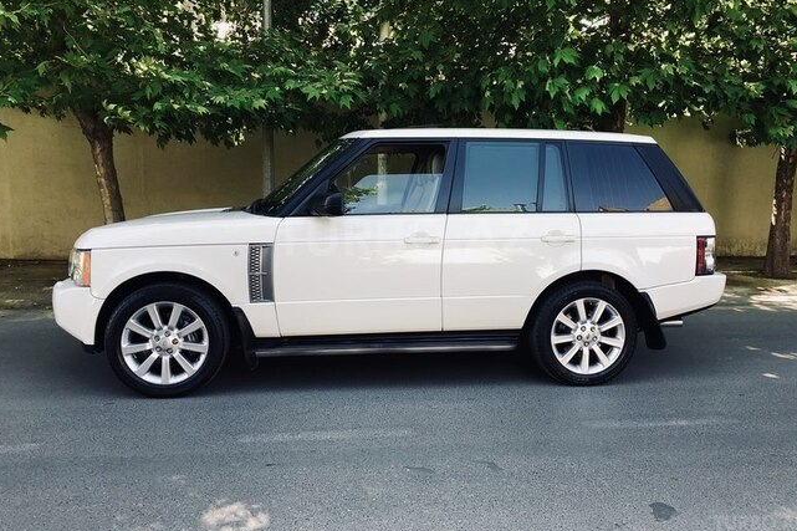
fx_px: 664
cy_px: 237
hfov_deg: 61.9
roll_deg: -0.5
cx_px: 403
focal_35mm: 30
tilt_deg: -6.0
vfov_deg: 43.5
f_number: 1.8
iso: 20
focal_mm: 4
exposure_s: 1/107
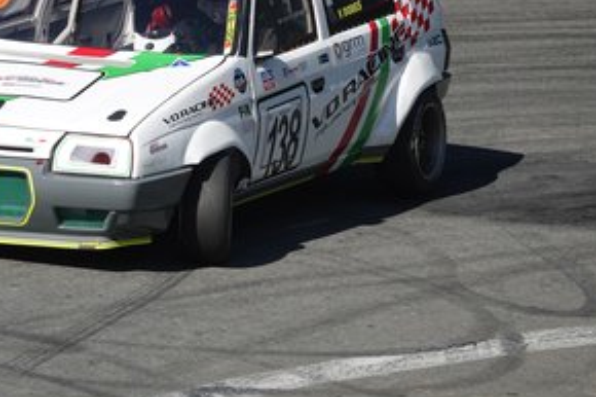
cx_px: 199
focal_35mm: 512
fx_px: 8471
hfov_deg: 4.0
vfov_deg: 2.7
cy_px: 109
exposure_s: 1/800
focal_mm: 120.91
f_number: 5
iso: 100
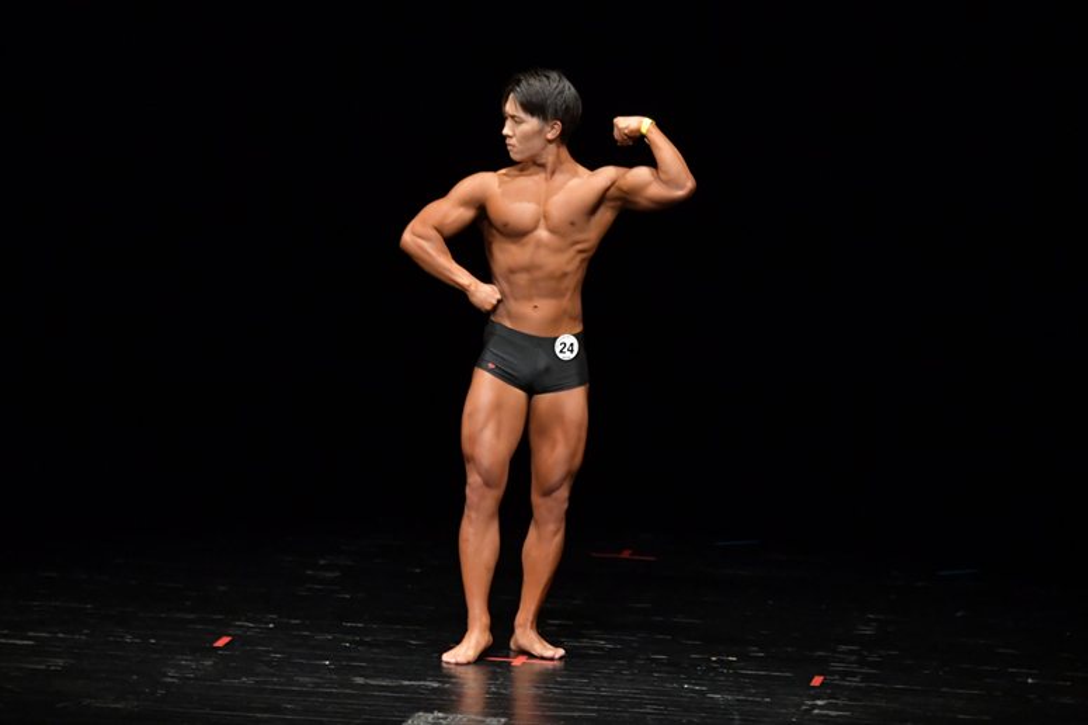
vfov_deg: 5.1
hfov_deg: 7.6
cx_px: 544
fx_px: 8156
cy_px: 362
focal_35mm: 270
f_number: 5.6
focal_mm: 180
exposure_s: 1/400
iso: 4000
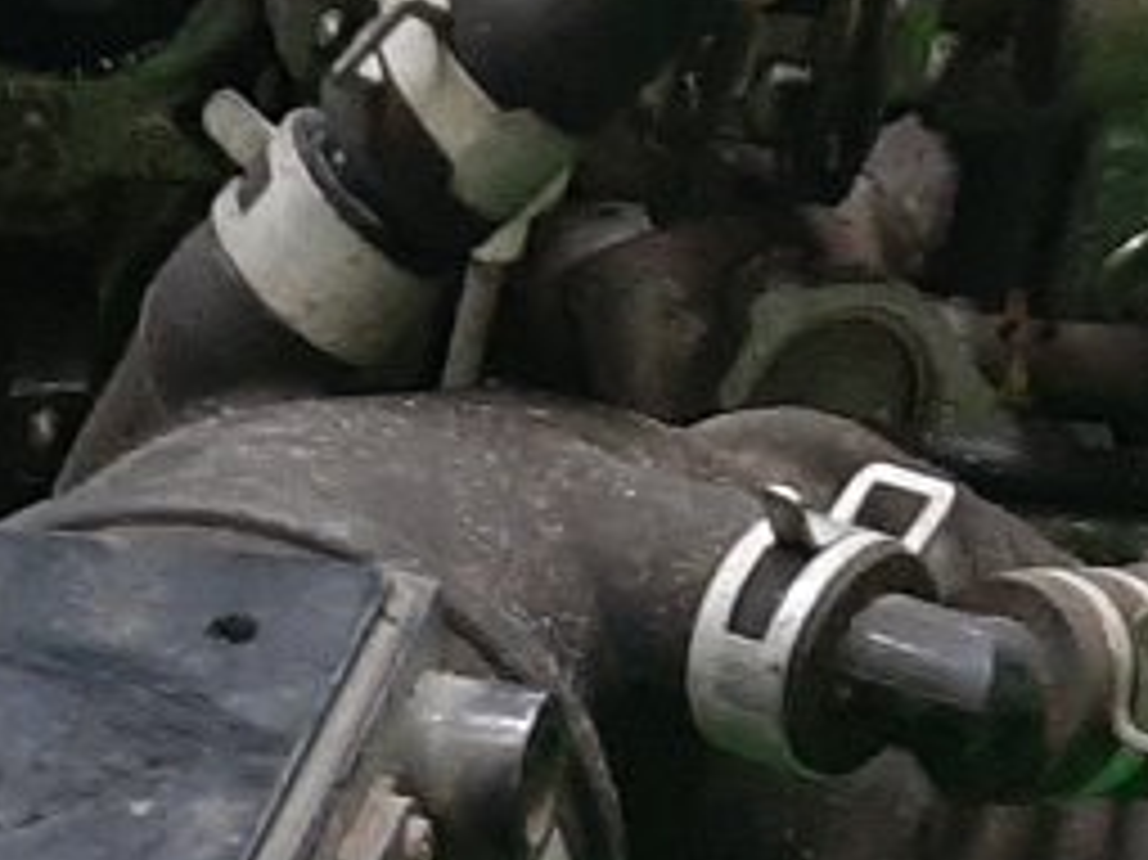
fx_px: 4873
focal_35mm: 147
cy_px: 2251
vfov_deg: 8.9
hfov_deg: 12.9
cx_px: -410
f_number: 1.7
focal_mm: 3.93
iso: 203
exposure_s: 1/50
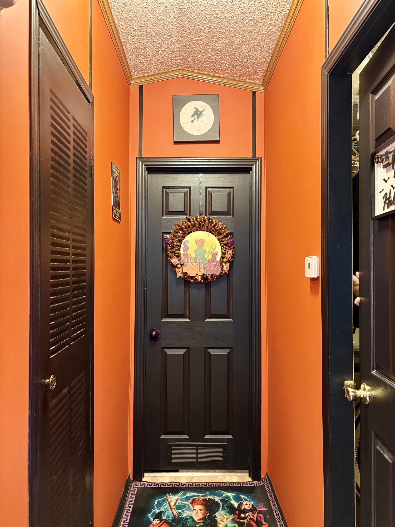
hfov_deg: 53.1
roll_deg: +0.0
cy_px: 264
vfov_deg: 67.3
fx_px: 396
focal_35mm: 26
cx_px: 198
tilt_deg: +1.6
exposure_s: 1/40
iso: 500
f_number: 1.6
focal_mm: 5.96
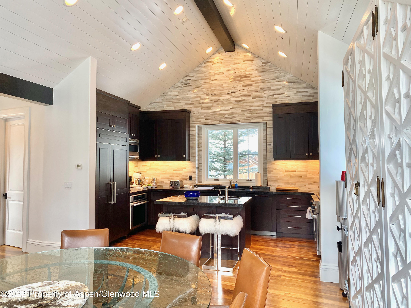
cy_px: 154
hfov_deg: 67.3
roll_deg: -0.2
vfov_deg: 53.1
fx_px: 309
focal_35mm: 26
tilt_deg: +1.2
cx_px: 206
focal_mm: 4.25
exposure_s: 1/120
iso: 80
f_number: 1.8
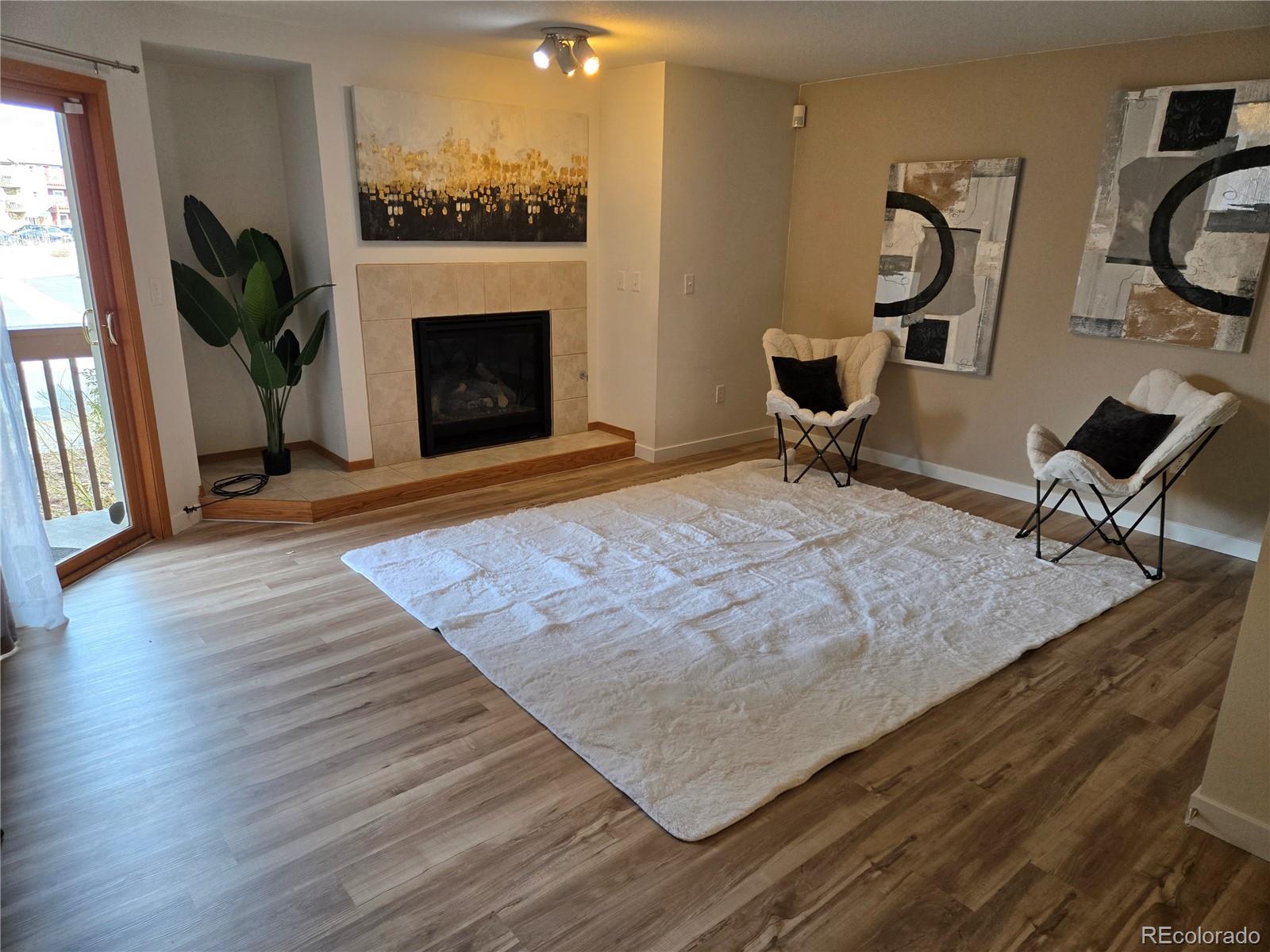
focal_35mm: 23
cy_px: 476
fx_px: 844
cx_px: 635
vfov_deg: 58.9
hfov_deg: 73.9
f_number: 1.8
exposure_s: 1/120
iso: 125
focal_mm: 5.4
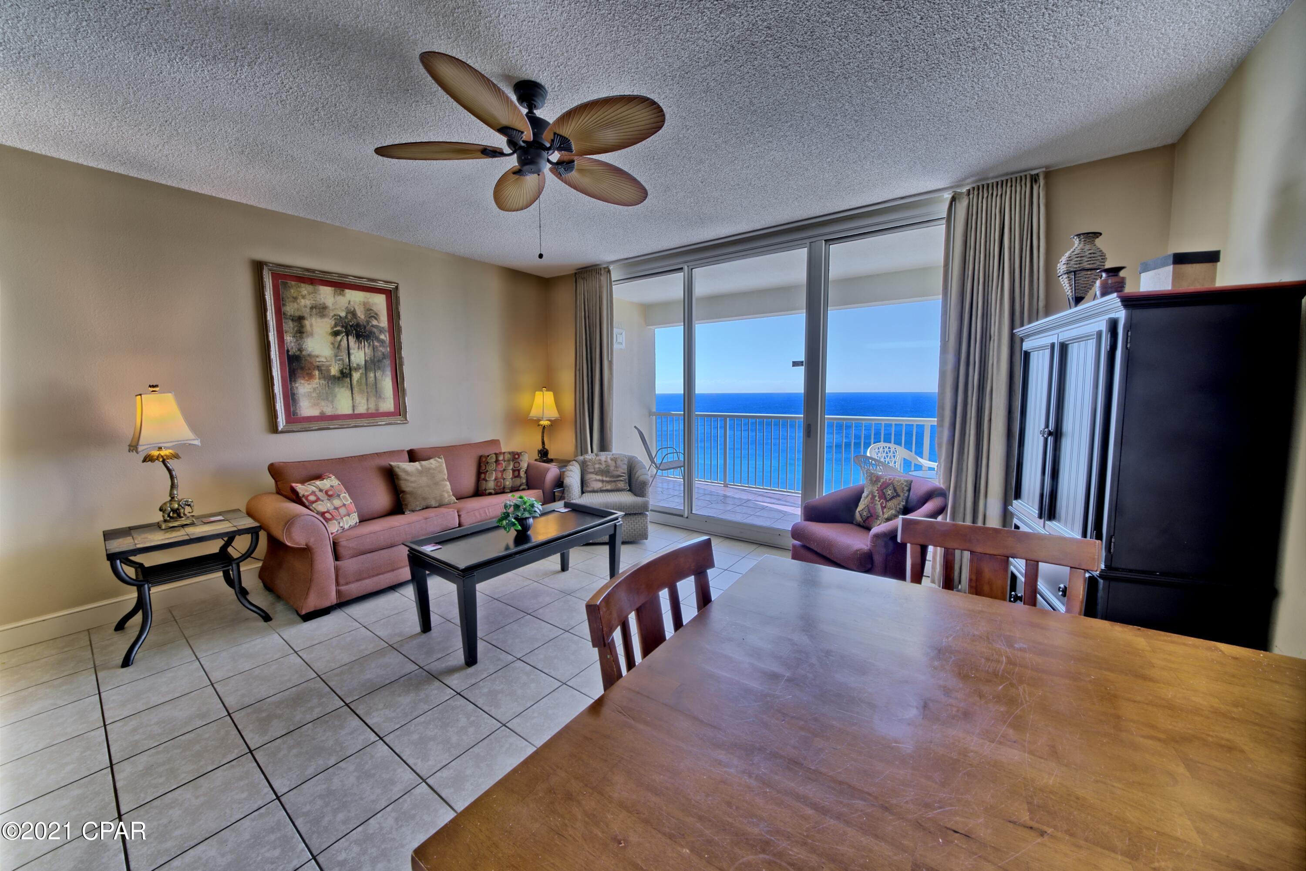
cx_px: 653
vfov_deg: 90.0
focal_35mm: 12
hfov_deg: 112.6
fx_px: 435
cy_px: 436
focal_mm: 12
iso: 200
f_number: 19
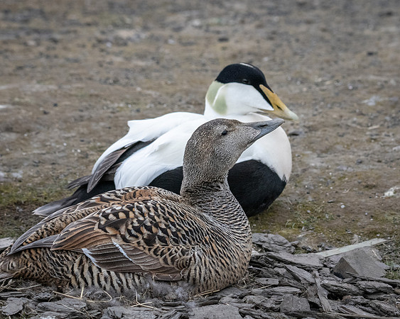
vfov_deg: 4.1
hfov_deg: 5.1
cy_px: 129
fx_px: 4461
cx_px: 262
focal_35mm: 377
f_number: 8
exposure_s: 1/2000
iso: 1600
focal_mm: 210
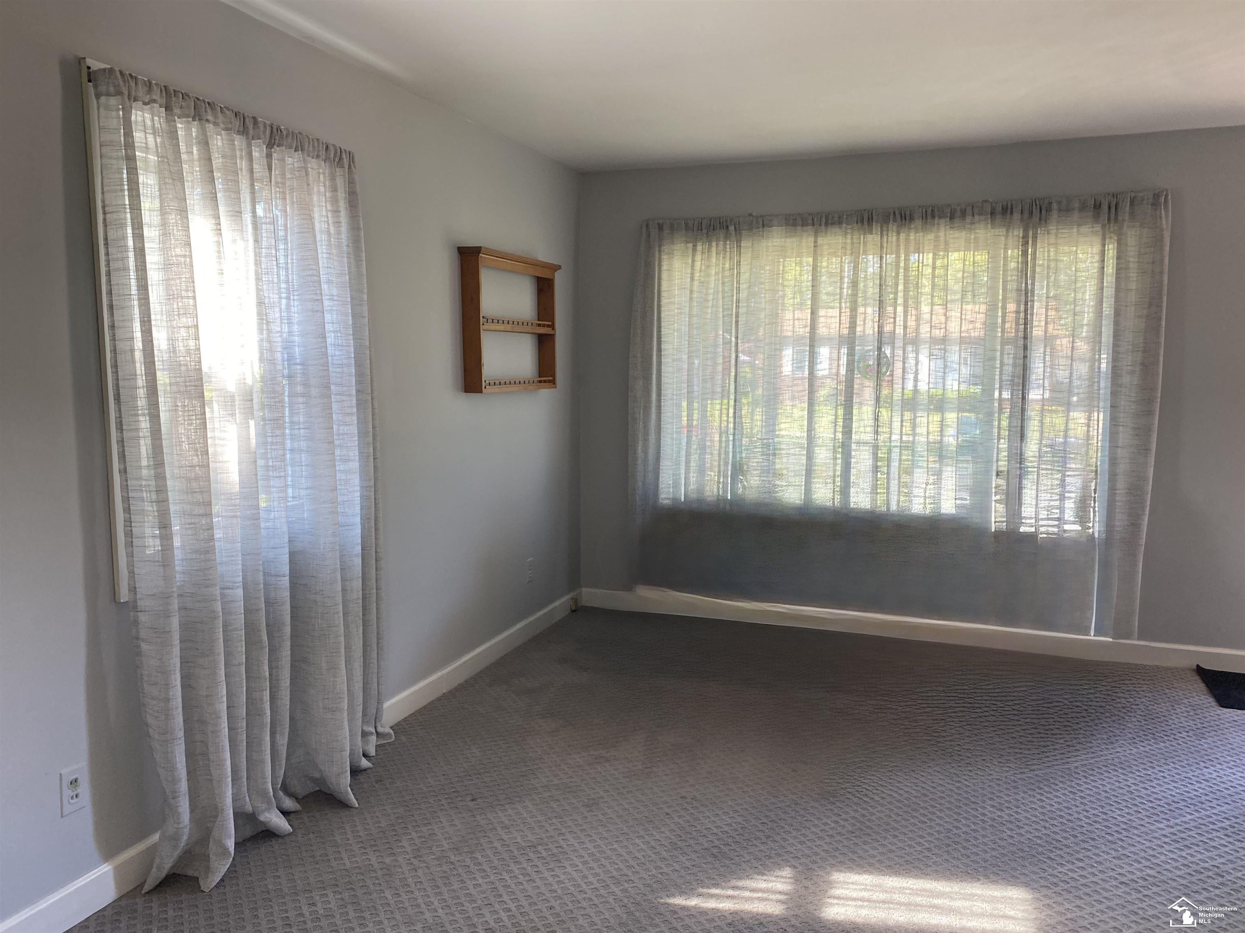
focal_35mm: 26
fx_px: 935
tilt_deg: -8.4
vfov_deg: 53.1
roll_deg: -0.4
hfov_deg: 67.3
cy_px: 466
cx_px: 622
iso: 125
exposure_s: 1/104
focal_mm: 4.25
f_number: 1.8
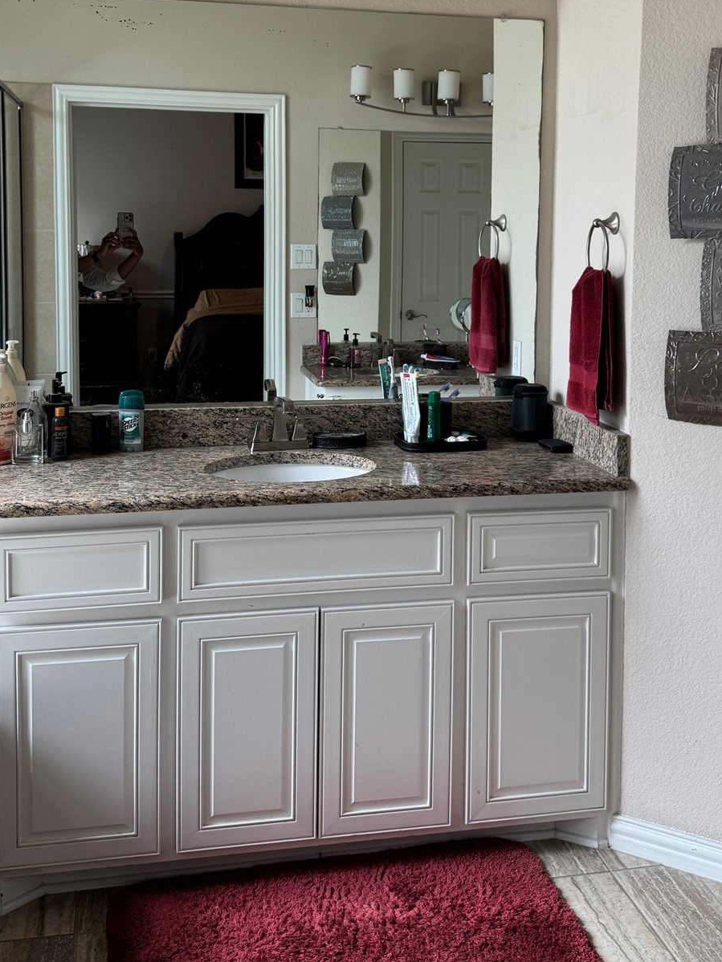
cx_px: 395
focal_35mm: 41
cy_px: 304
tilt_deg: -3.4
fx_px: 1140
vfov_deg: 44.9
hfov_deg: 35.1
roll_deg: -0.4
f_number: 1.78
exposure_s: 1/127
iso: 64
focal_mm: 6.76
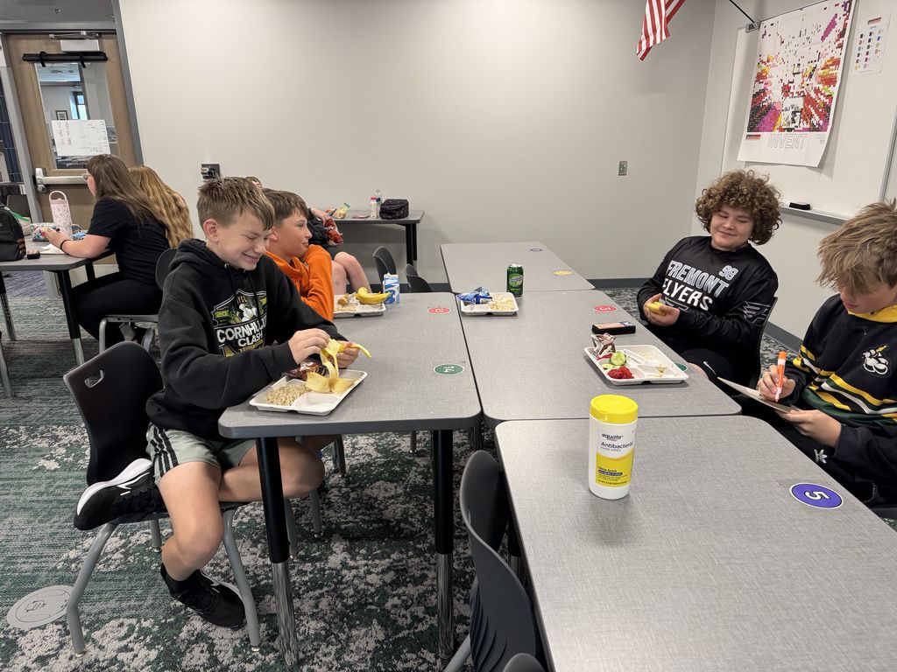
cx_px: 448
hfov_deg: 71.6
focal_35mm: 24
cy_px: 336
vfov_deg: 56.8
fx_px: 622
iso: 200
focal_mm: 6.76
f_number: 1.78
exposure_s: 1/100
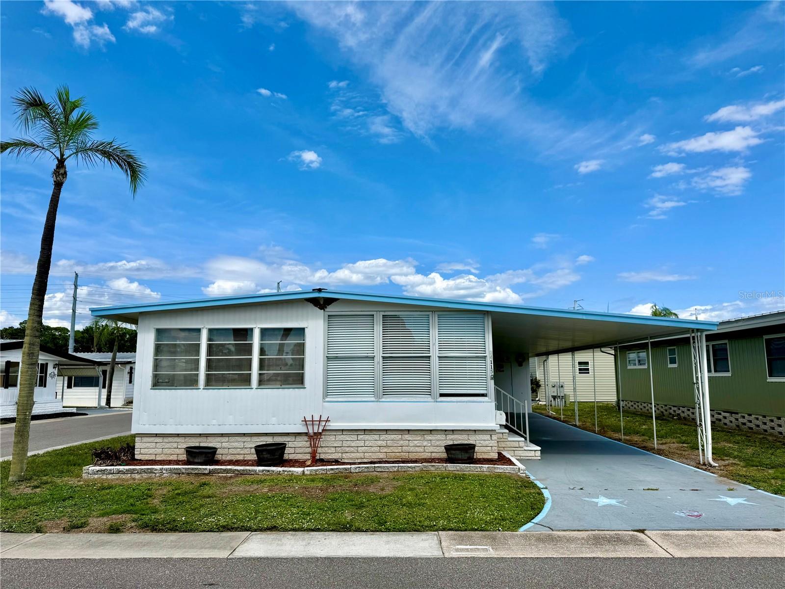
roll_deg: +0.5
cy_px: 294
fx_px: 544
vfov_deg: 56.8
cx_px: 392
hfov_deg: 71.6
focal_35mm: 24
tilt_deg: +9.7
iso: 80
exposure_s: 1/6711
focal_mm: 6.76
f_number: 1.78
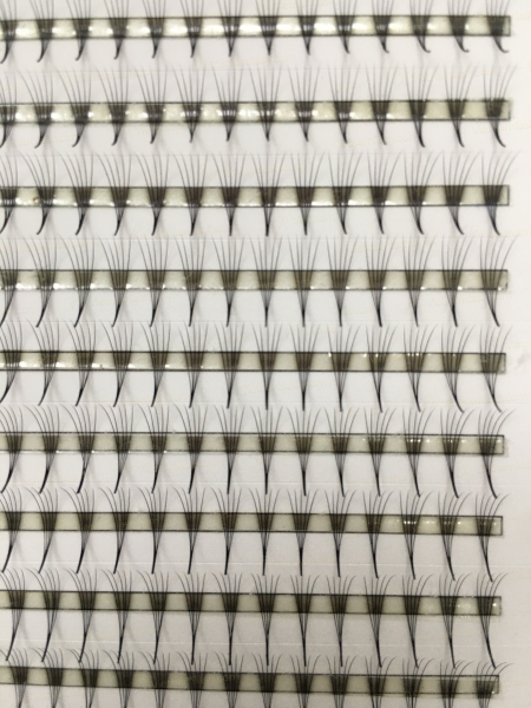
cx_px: 266
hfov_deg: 48.2
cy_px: 354
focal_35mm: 29
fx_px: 593
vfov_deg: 61.7
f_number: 2.2
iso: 64
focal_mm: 4.15
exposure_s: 1/33
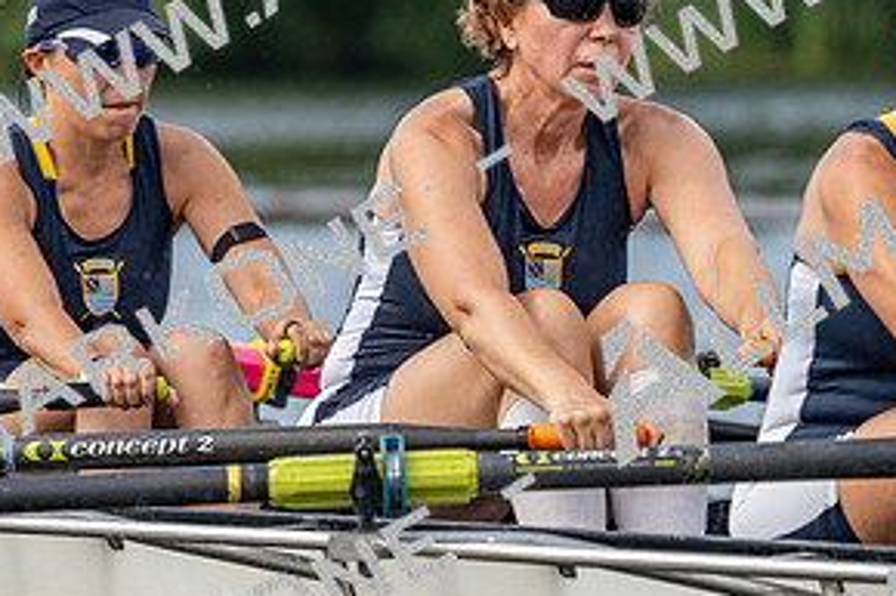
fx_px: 16392
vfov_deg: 2.1
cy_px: 174
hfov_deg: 3.1
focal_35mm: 659
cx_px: 337
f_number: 6.3
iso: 500
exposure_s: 1/1600
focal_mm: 329
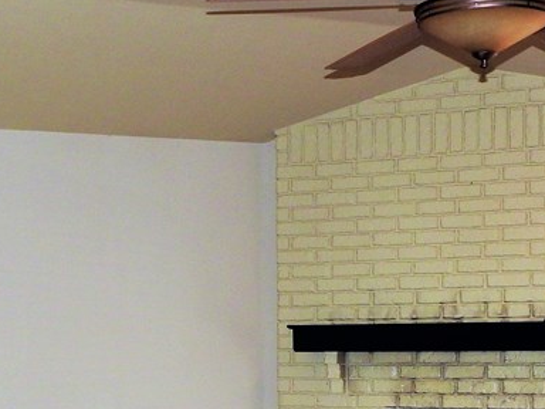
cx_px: 220
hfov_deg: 24.4
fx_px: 1260
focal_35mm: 80
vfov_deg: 18.3
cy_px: 307
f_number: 3.5
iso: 200
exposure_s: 1/30
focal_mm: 5.4
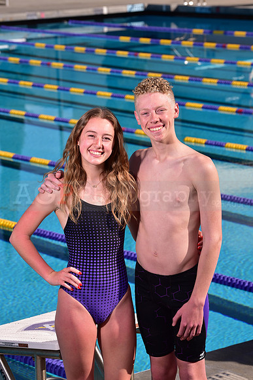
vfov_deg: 15.8
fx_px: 1369
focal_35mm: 130
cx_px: 126
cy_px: 190
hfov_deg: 10.6
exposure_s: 1/250
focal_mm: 130
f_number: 9
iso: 80
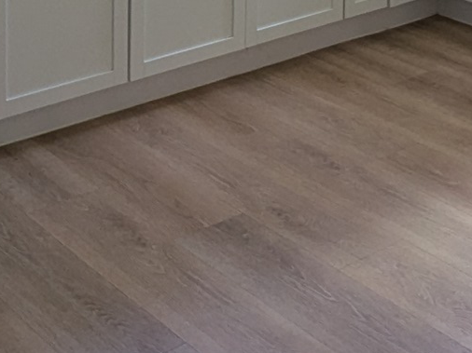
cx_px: 346
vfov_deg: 15.4
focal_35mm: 81
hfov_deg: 23.9
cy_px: -298
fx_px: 1104
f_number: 2.2
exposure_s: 1/184
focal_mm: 2.35
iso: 76
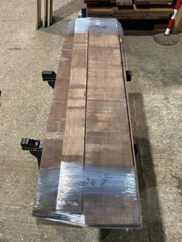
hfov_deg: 48.2
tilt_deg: -54.5
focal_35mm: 29
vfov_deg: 61.6
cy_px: 121
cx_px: 91
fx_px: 203
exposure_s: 1/60
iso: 125
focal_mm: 3
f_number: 1.8
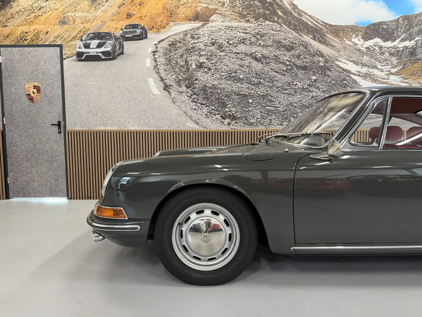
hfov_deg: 71.6
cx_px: 211
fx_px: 293
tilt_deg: -5.1
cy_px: 158
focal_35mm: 24
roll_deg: -1.0
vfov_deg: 56.8
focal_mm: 6.76
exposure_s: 1/50
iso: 250
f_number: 1.78
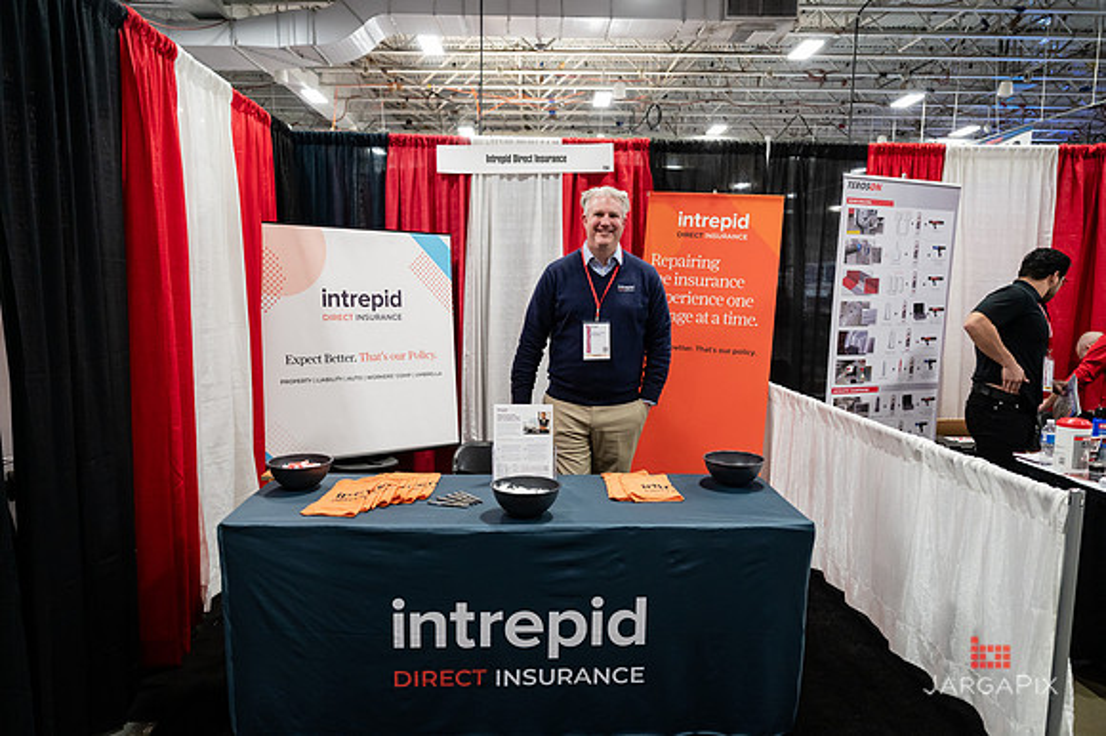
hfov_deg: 72.0
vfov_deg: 51.6
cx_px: 541
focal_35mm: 25
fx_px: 762
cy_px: 372
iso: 3200
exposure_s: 1/200
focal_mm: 24
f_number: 3.2
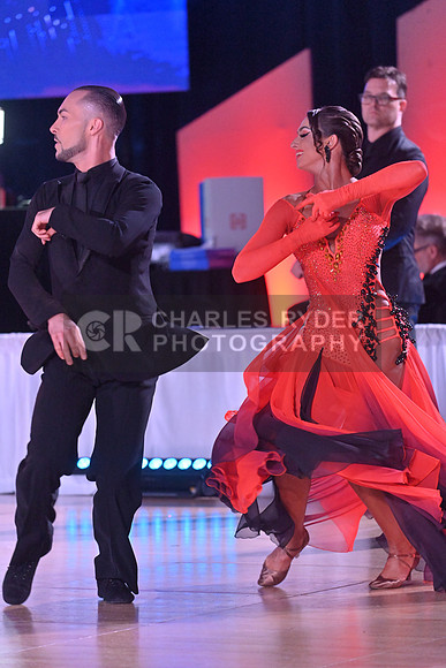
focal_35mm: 200
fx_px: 3714
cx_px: 223
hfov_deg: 6.9
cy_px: 334
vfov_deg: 10.3
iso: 4000
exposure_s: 1/400
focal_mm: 200
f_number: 4
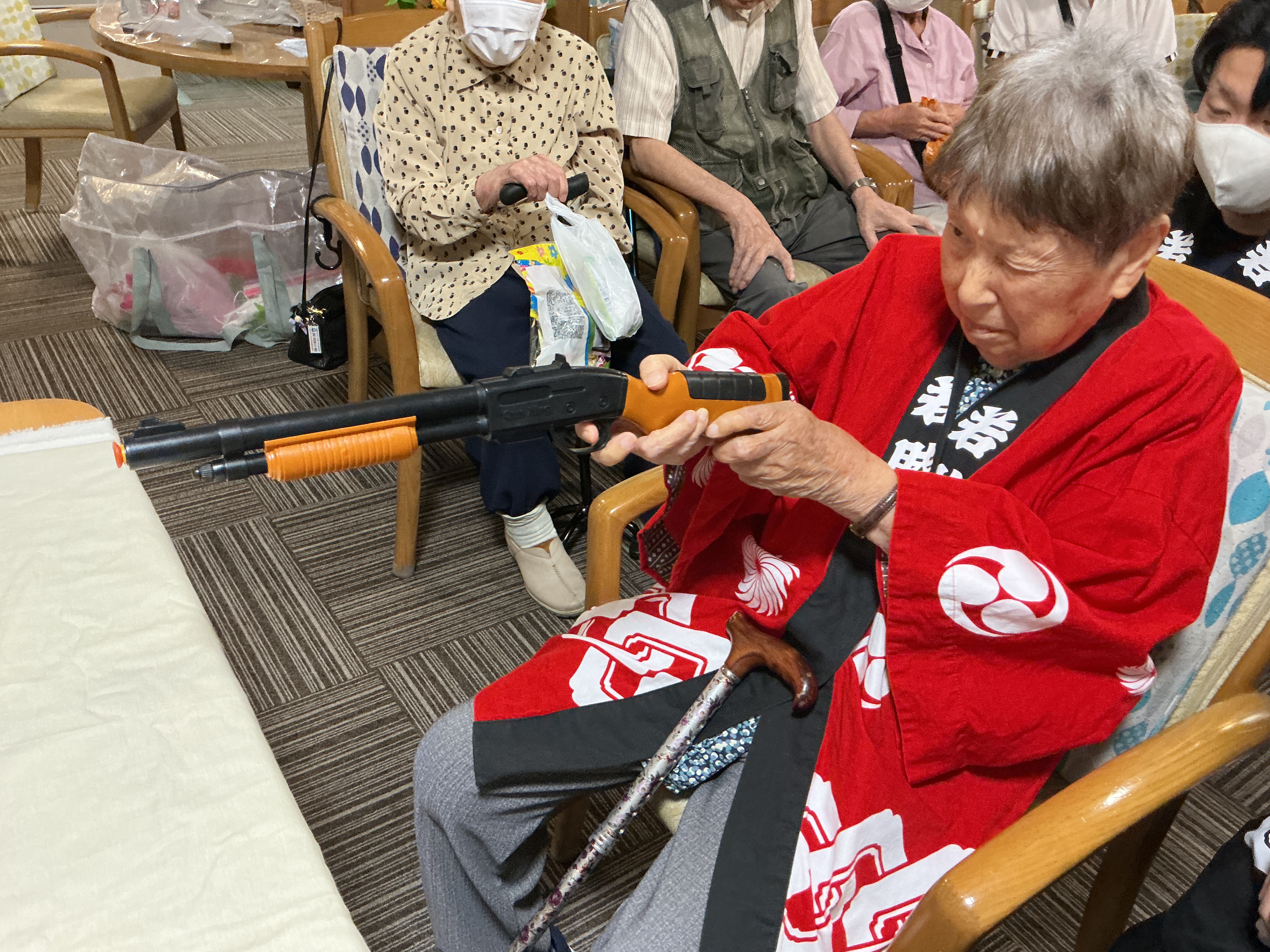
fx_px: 1064
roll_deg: -6.6
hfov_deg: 61.7
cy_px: 476
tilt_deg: -34.0
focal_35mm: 29
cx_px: 635
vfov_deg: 48.2
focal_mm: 3
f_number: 1.8
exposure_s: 1/50
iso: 250
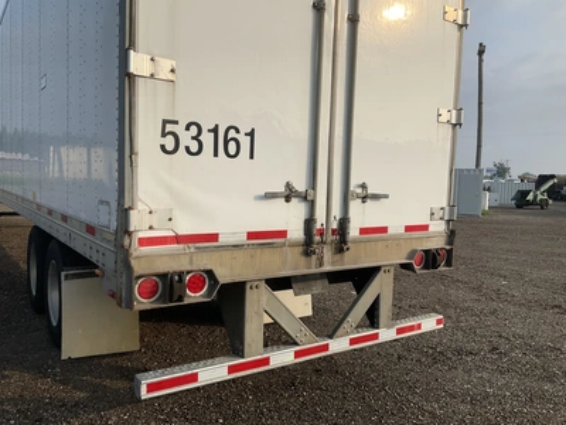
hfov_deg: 61.7
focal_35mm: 29
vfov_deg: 48.2
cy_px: 212
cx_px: 283
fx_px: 474
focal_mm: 3
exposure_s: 1/1786
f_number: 1.8
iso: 25
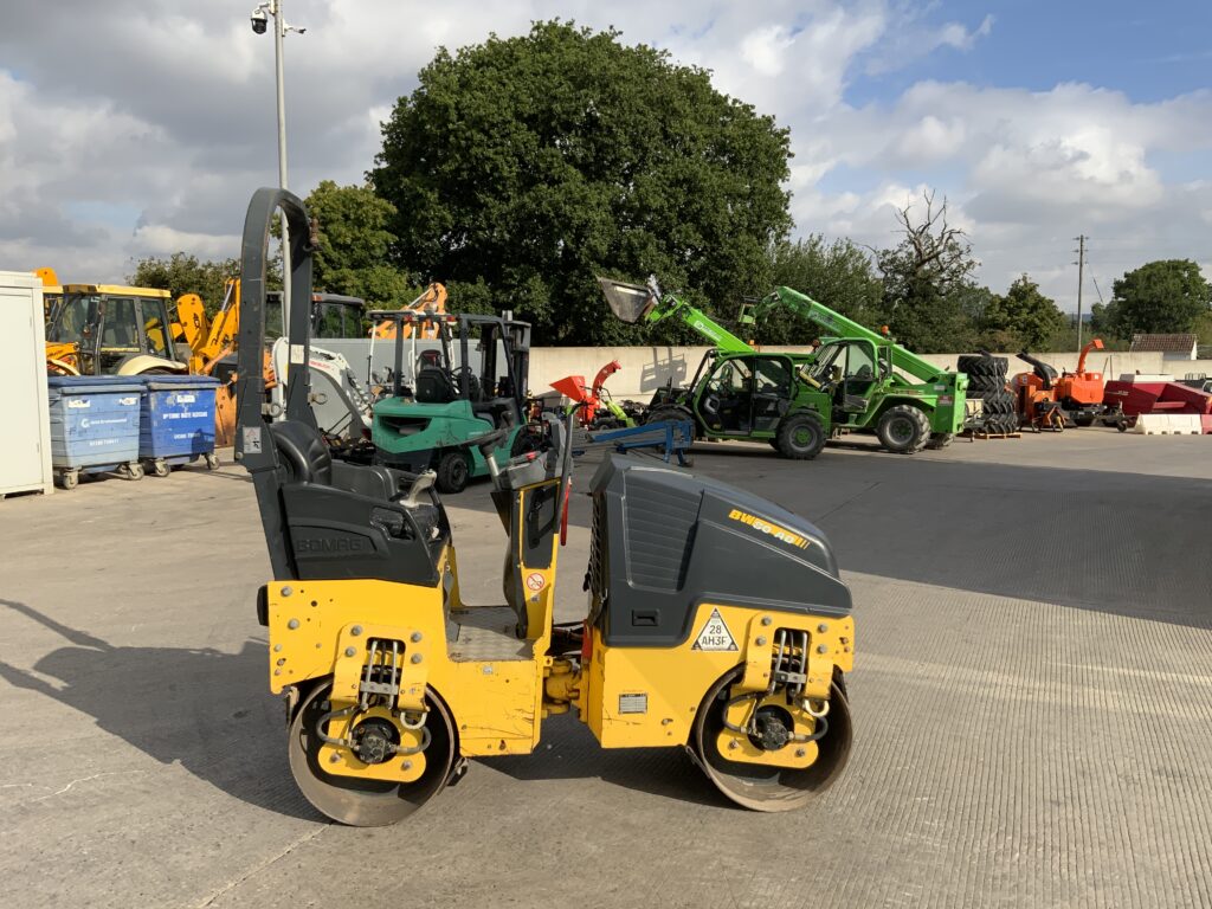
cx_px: 606
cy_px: 454
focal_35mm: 29
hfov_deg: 61.7
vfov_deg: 48.2
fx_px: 1015
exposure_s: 1/2141
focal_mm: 3
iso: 16
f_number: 1.8
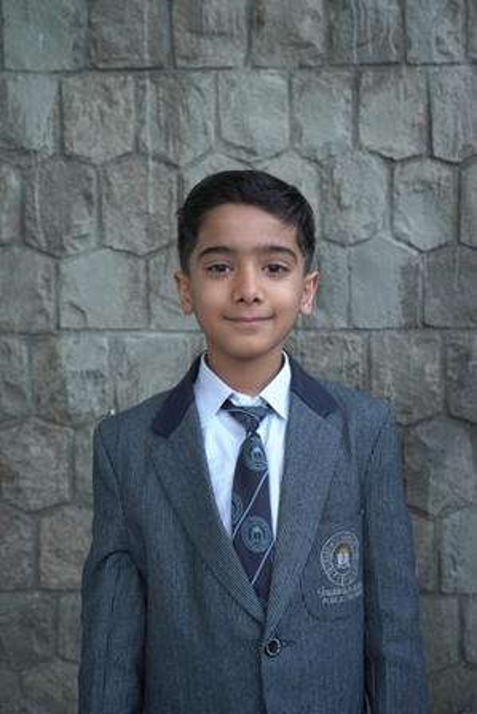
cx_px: 238
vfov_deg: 42.7
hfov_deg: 29.3
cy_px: 357
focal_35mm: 46
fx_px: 913
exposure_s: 1/125
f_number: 6.3
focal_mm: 46
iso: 400
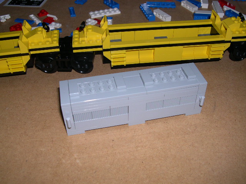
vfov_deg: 37.7
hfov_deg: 49.0
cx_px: 123
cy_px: 92
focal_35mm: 38
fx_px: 270
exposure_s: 1/60
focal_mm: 8
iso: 100
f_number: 7.6
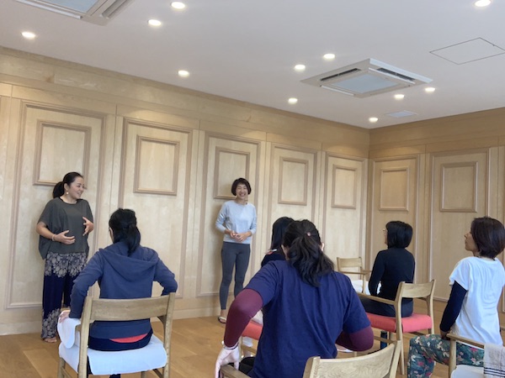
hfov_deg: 56.8
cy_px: 189
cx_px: 252
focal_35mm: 32
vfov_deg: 44.2
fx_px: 467
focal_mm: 2.87
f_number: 2.2
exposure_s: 1/67
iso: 64
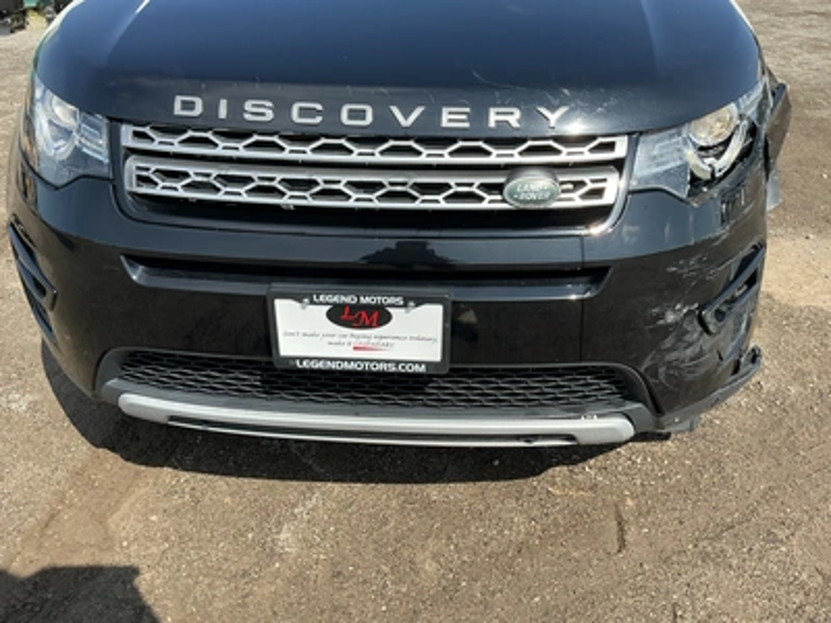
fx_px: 672
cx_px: 416
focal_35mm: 28
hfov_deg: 63.4
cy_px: 312
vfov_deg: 49.7
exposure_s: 1/792
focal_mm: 3
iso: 25
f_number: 1.8
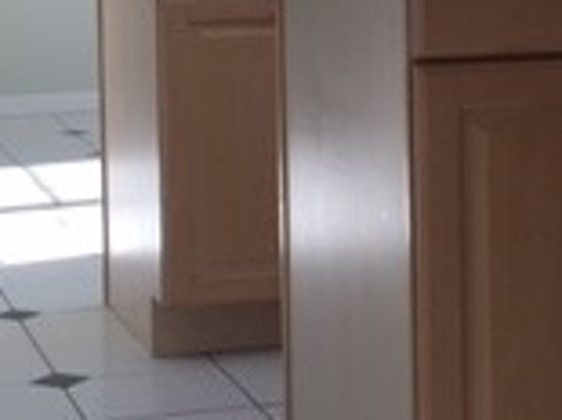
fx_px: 1947
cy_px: -40
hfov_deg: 16.4
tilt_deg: -2.0
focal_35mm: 120
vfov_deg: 12.1
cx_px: 370
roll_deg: +0.7
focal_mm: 4.15
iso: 32
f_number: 2.2
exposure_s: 1/120
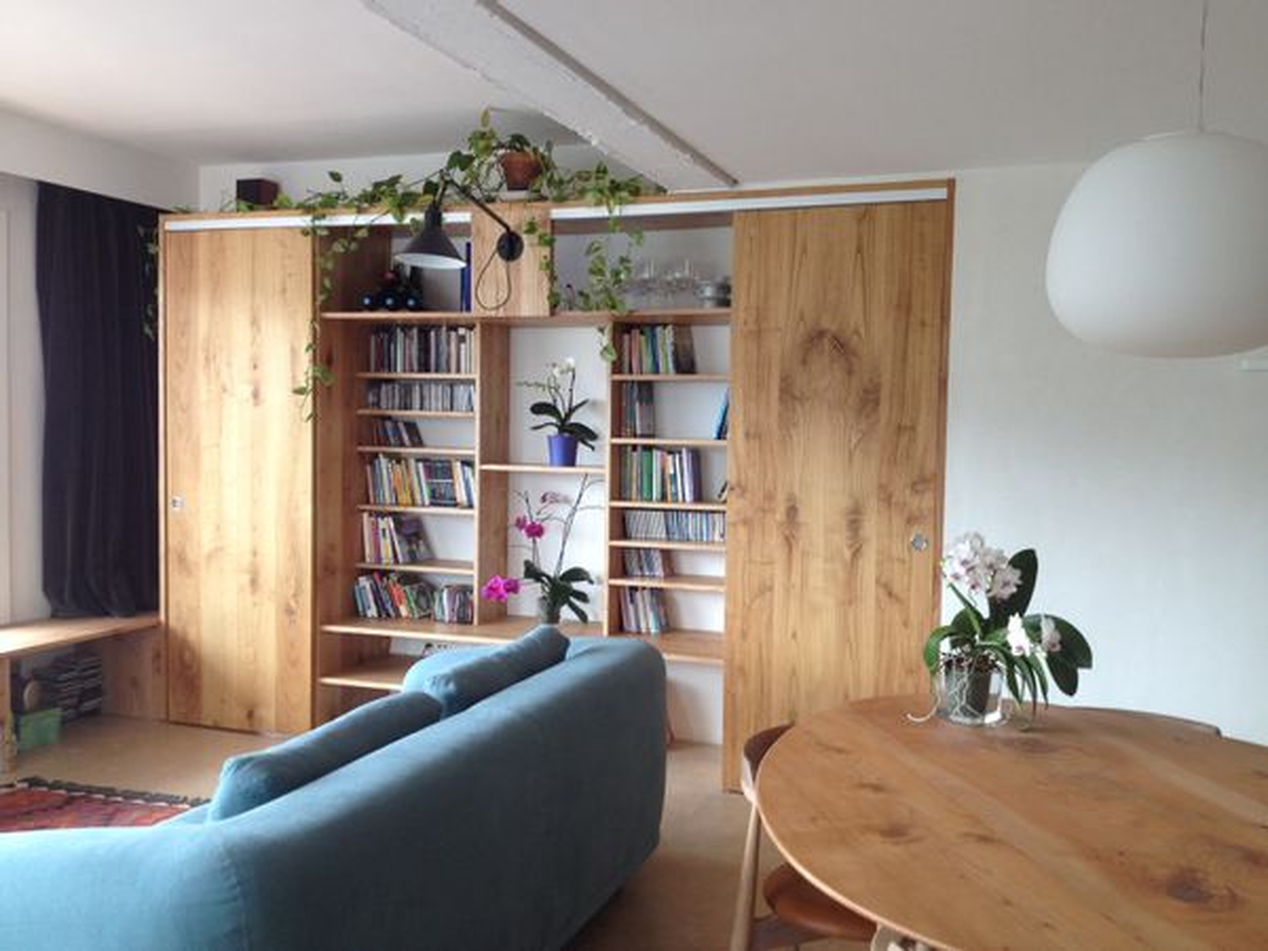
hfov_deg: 52.6
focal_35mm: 35
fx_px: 1282
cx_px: 634
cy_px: 476
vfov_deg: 40.7
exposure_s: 1/60
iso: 64
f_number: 2.4
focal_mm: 4.28
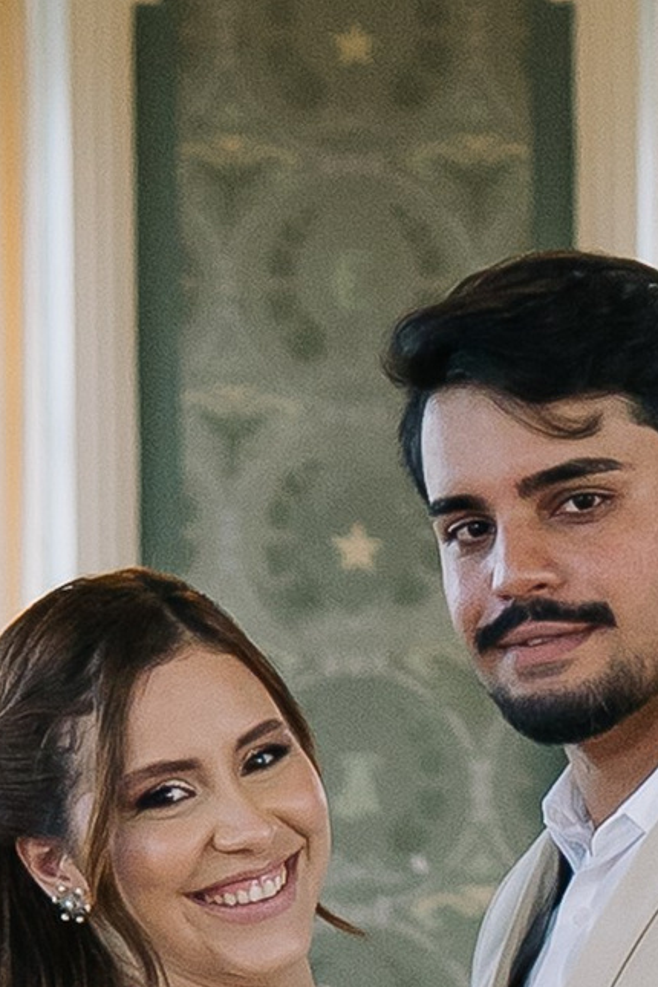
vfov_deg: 7.6
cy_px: 1296
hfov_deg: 5.1
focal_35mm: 268
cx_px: 679
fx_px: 7347
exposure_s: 1/200
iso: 500
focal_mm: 30
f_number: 2.8
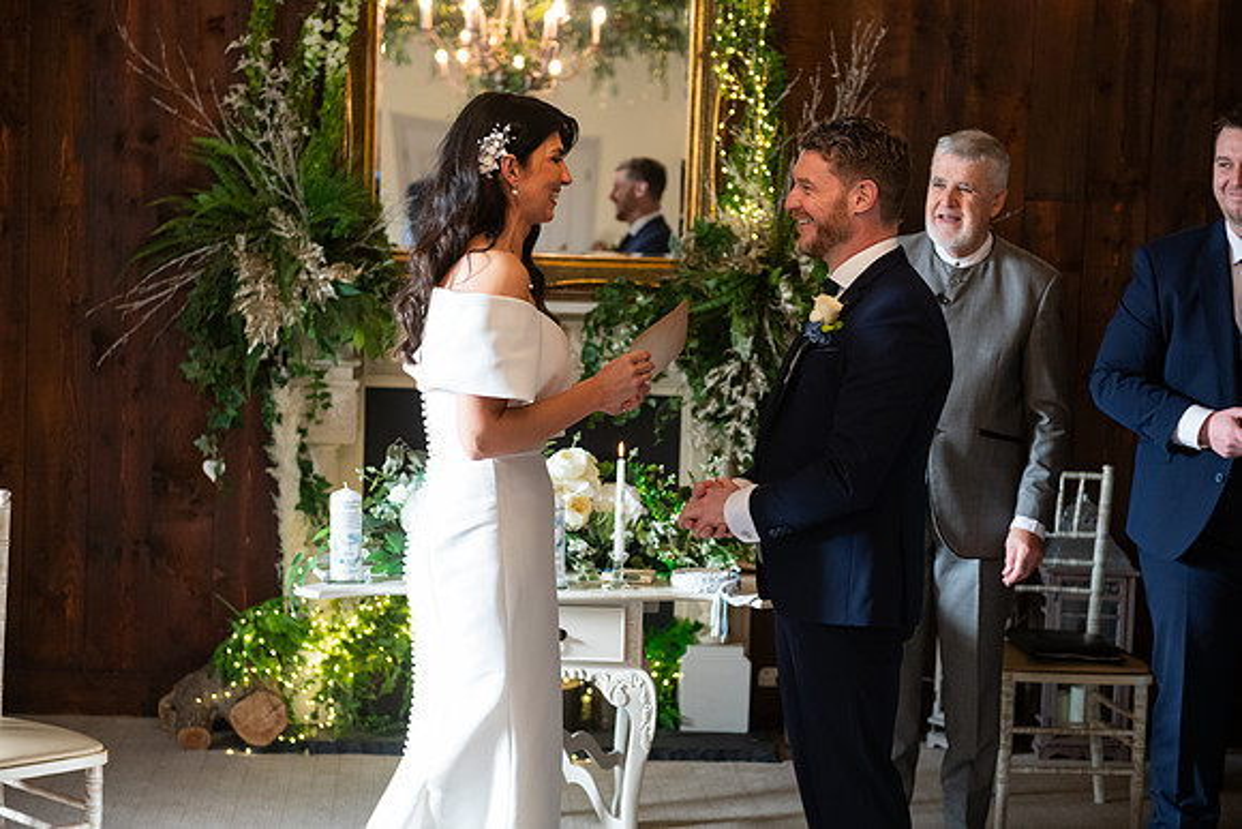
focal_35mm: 70
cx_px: 621
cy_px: 414
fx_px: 2415
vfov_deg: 19.5
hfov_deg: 28.8
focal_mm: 70
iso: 1000
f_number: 3.5
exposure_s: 1/160
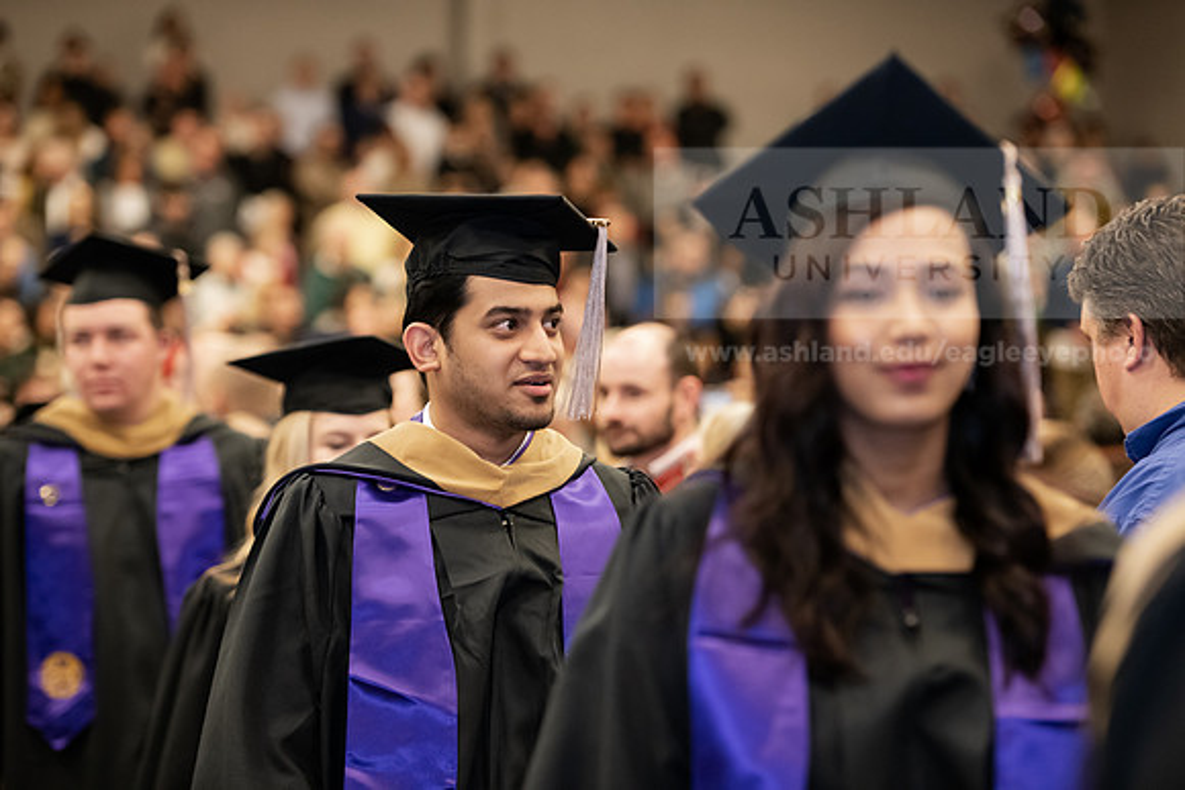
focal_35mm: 120
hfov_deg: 17.1
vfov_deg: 11.4
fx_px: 3951
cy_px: 395
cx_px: 592
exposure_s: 1/200
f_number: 3.2
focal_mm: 120
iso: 2500
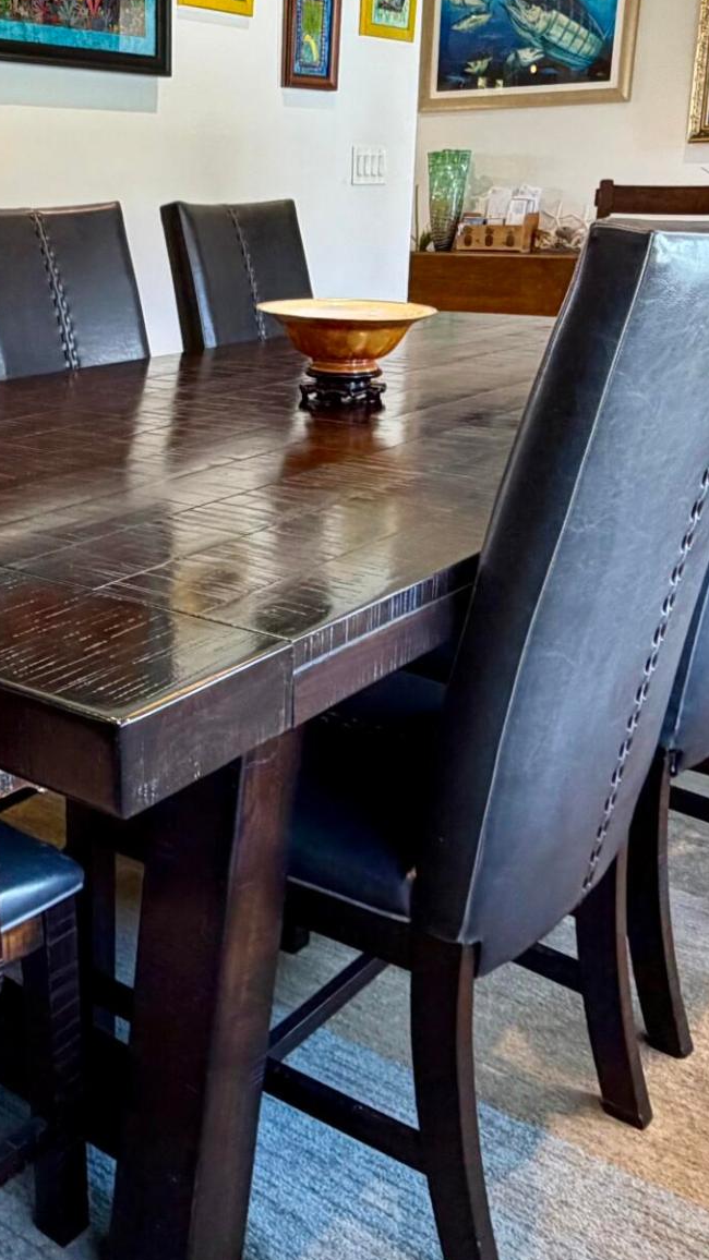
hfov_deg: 30.4
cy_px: 585
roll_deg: +0.2
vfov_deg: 52.7
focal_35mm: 38
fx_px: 1270
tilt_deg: -17.9
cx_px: 144
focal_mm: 2.22
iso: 200
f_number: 2.2
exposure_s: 1/60
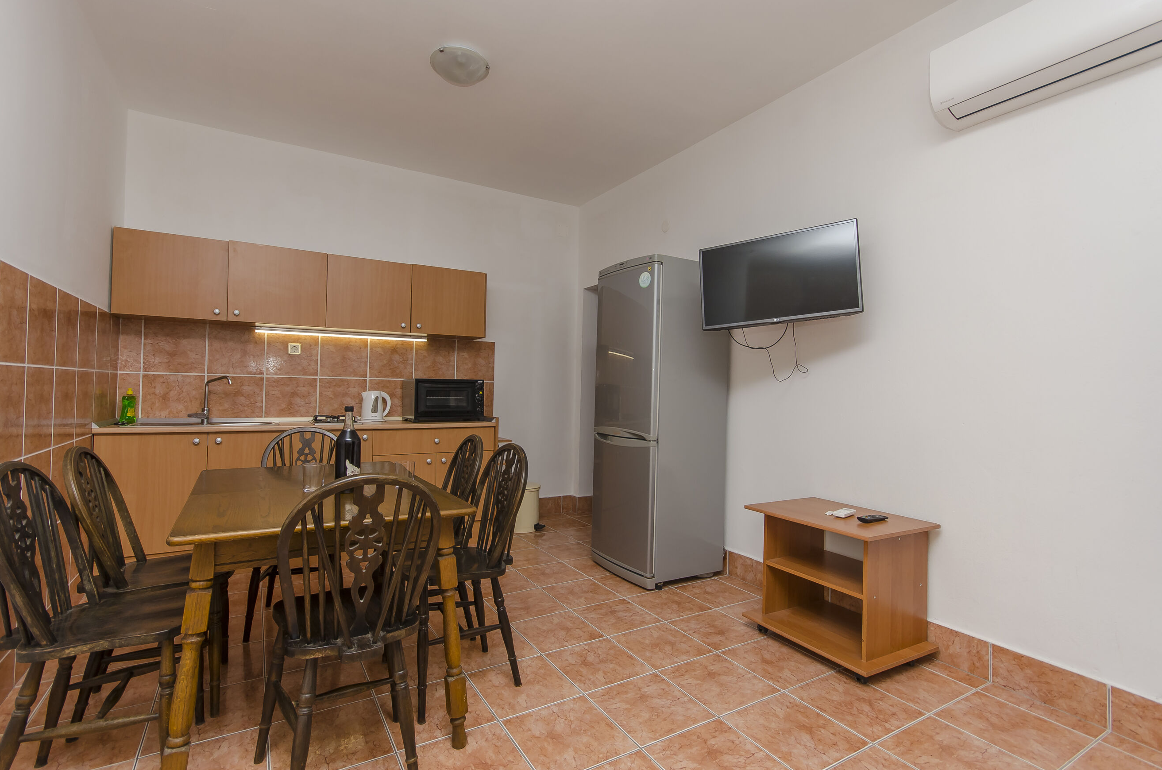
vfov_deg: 73.5
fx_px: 515
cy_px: 381
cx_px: 559
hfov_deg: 96.8
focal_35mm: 16
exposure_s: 1/125
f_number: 7.1
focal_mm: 10
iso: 100
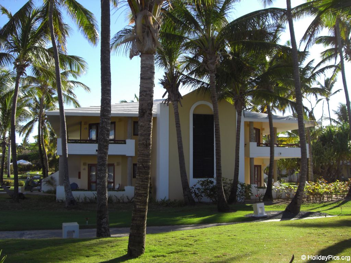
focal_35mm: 38
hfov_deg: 49.0
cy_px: 132
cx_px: 176
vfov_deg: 37.7
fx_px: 385
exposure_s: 1/500
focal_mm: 6.2
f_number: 2.7
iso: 64
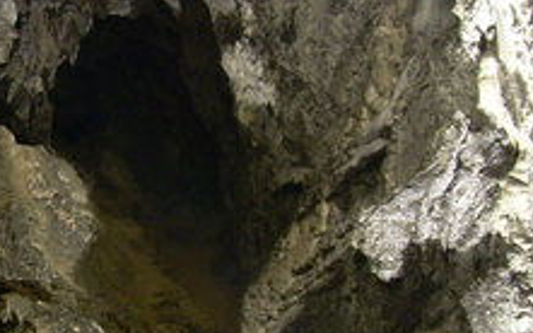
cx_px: 27
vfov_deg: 14.4
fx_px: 1322
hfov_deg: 22.1
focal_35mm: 91
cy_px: 160
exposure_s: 2
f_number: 2.8
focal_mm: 6.3
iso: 200
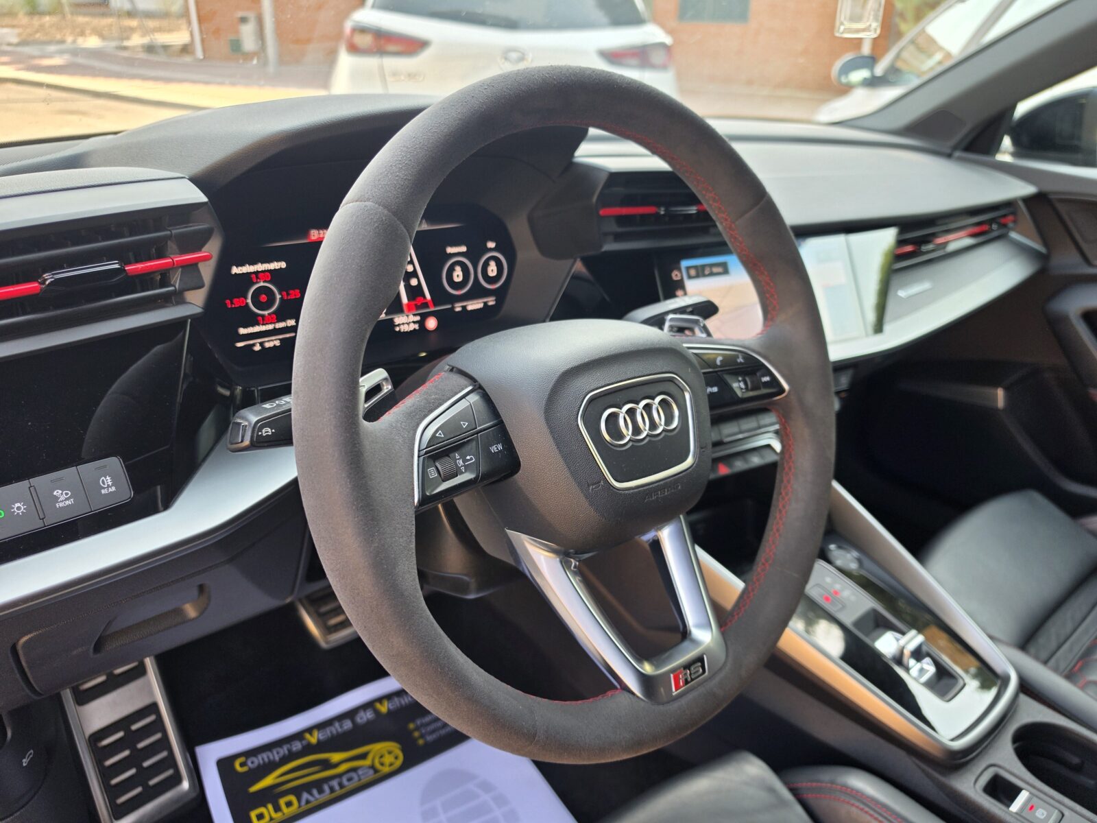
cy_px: 412
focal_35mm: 23
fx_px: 729
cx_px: 548
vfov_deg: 58.9
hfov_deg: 73.9
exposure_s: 1/64.7
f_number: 1.4
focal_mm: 6.5
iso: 12
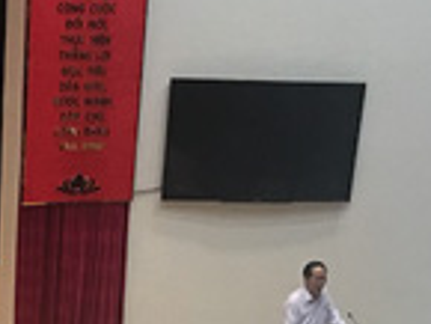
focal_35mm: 128
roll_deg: -5.2
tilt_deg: -29.3
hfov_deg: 15.3
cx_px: 131
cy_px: 636
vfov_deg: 10.7
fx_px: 1595
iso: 80
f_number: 2.2
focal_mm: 4.15
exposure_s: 1/17
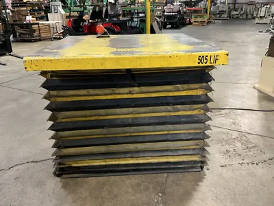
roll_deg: +0.5
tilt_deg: -24.1
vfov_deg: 48.2
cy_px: 103
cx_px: 137
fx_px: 230
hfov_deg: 61.7
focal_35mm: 29
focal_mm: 3
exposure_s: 1/40
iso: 320
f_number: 1.8
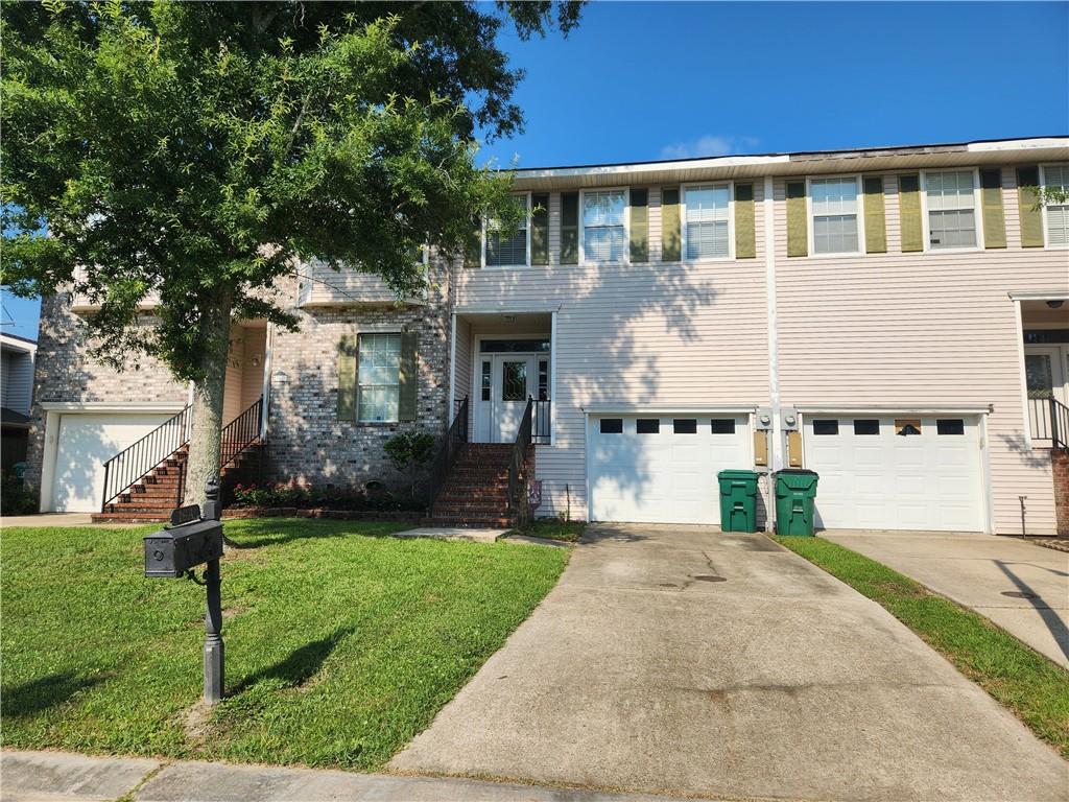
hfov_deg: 73.9
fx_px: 710
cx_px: 534
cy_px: 401
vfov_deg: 58.9
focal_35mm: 23
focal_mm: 5.4
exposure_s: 1/2140
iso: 20
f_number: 1.8
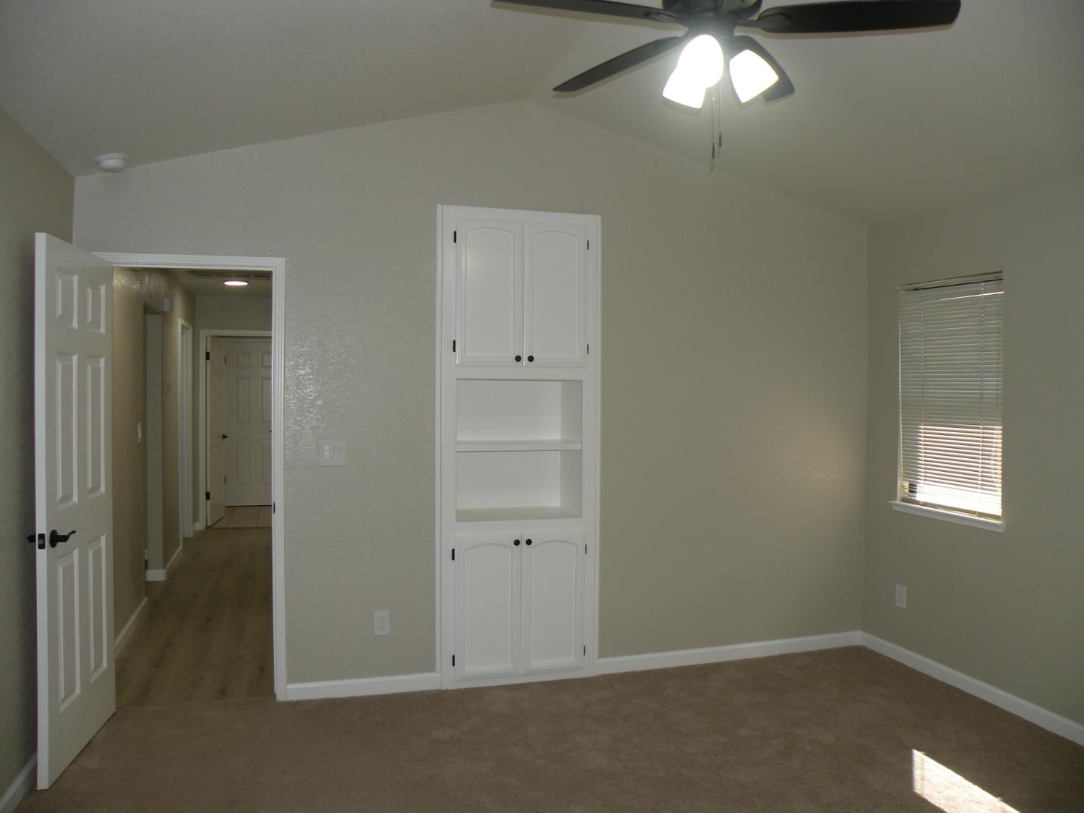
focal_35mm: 27
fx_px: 846
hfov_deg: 65.3
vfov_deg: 51.4
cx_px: 542
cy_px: 406
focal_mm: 4.7
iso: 64
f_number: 2.8
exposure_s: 1/60
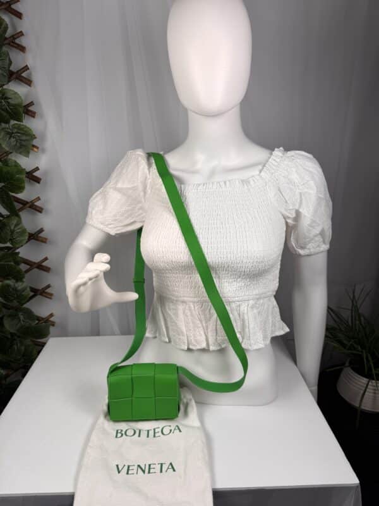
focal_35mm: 24
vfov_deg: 71.6
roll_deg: -1.1
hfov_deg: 56.8
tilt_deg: -19.7
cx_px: 190
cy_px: 253
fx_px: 350
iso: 80
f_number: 1.78
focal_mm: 6.76
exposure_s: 1/477
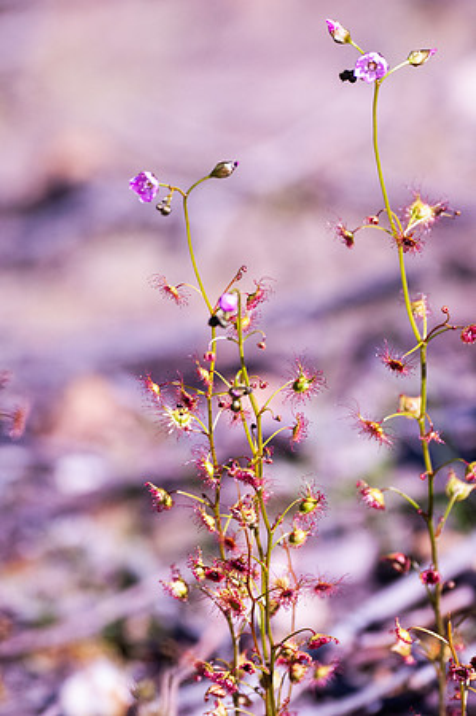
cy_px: 358
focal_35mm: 600
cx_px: 238
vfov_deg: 3.4
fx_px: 11927
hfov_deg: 2.3
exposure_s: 1/2000
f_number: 5.6
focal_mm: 400
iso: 800
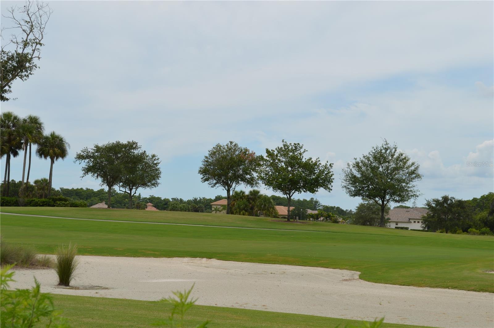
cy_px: 164
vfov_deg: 16.5
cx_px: 247
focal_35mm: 82
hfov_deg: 24.6
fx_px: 1131
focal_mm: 55
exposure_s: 1/320
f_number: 9
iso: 100
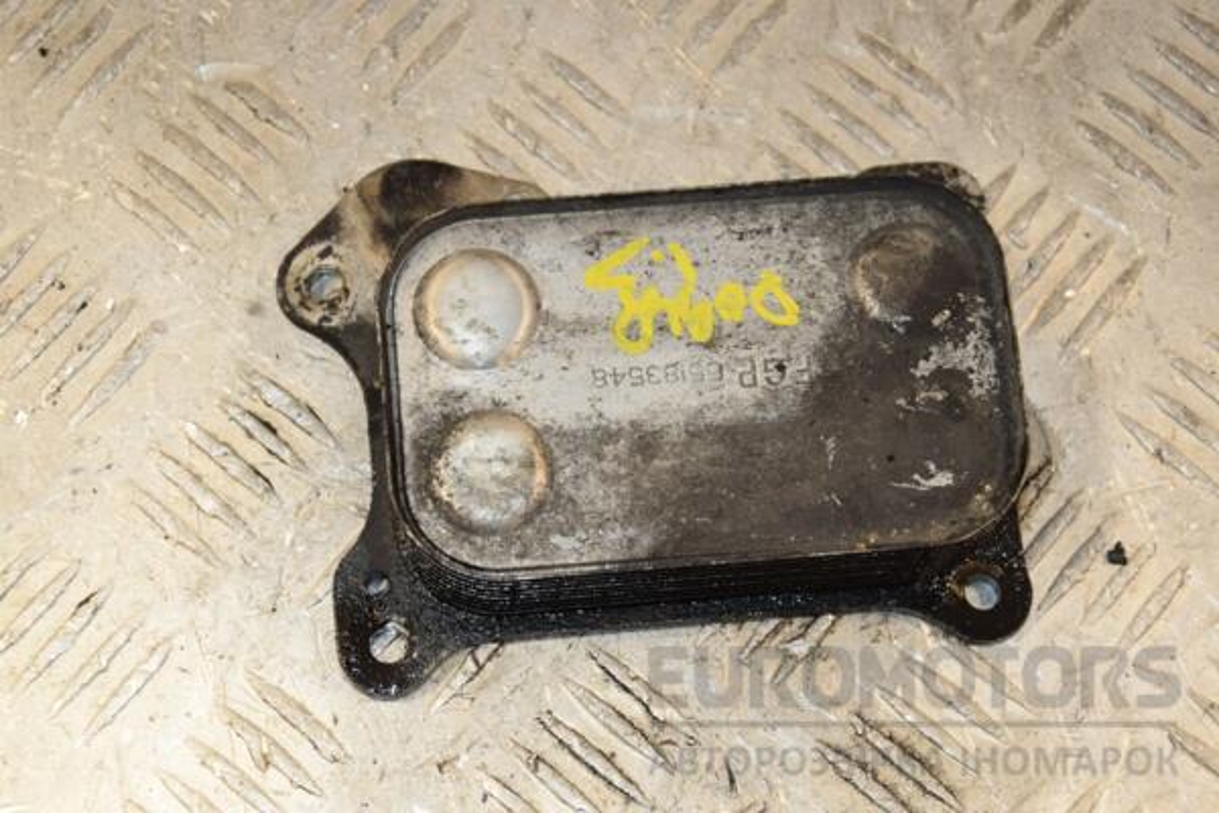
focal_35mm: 87
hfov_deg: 23.4
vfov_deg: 15.7
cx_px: 610
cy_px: 406
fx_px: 2946
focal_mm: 58
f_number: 7.1
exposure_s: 1/200
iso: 800
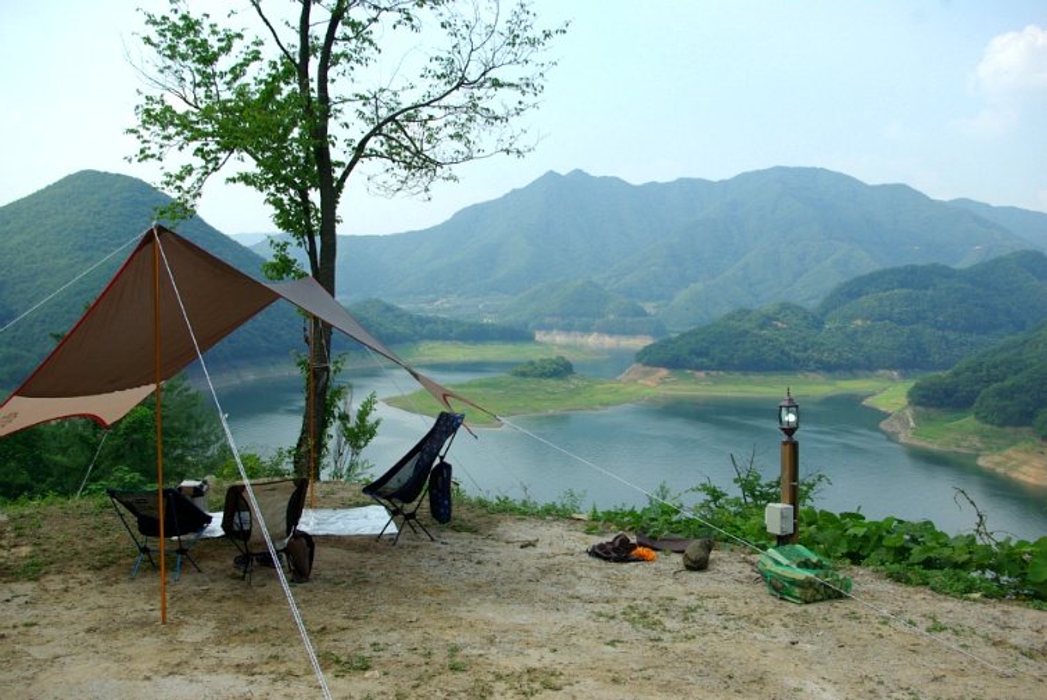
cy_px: 350
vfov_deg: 38.4
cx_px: 524
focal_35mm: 34
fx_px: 1004
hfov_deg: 55.1
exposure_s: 1/180
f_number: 8
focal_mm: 23
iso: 100
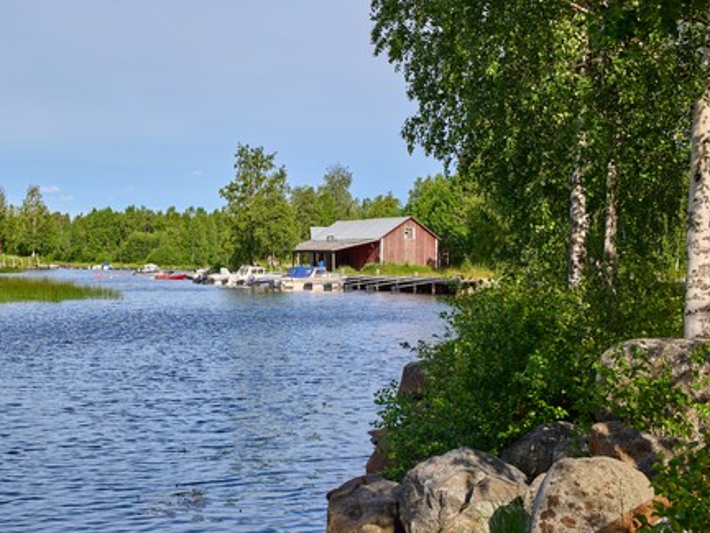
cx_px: 228
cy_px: 274
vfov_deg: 25.7
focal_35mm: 57
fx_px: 1169
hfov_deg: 33.4
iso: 100
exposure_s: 1/400
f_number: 8
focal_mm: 40
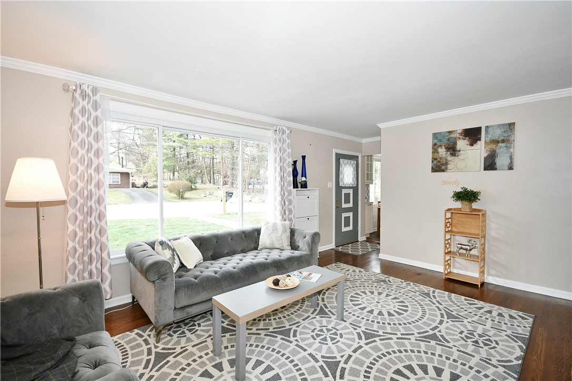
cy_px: 190
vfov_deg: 77.3
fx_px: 238
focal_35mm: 15
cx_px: 286
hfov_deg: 100.4
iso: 800
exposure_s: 1/250
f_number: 5.6
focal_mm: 10
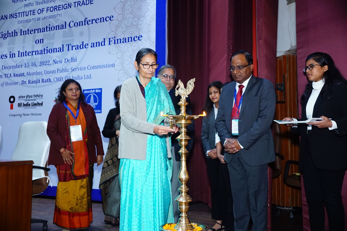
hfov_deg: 46.4
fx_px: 405
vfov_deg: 31.9
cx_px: 174
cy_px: 116
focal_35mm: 42
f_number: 4
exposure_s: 1/60
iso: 1250
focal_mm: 28
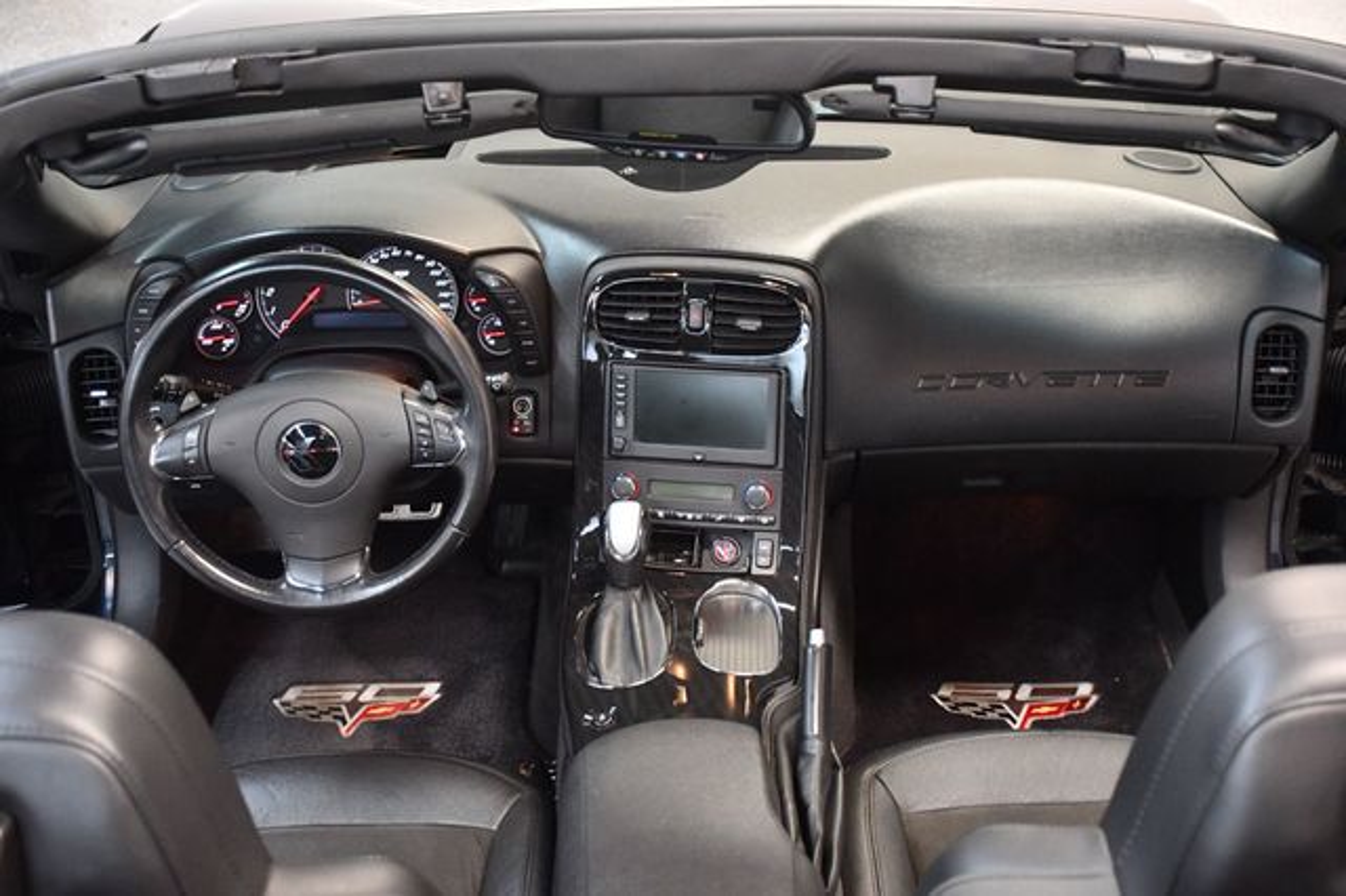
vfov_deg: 28.0
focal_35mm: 48
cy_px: 448
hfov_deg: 41.1
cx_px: 673
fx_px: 1794
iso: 4500
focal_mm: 32
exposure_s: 1/60
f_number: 4
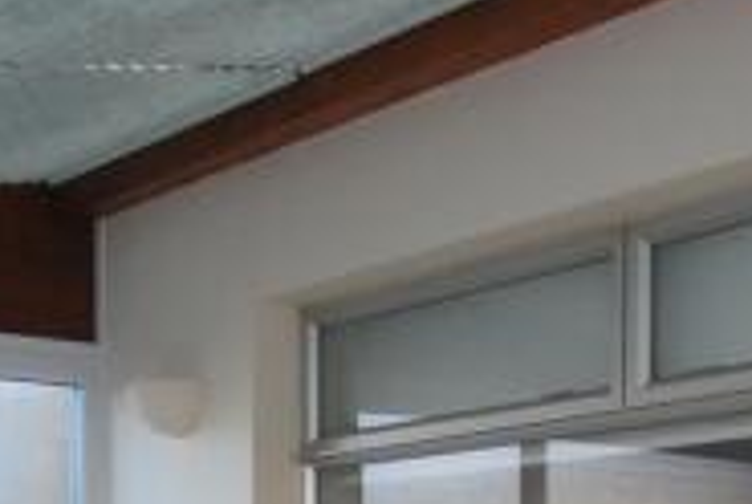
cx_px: 346
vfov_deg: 15.3
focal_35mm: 83
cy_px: 758
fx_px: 1737
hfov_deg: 24.4
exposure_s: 1/100
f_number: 5
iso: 200
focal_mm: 10
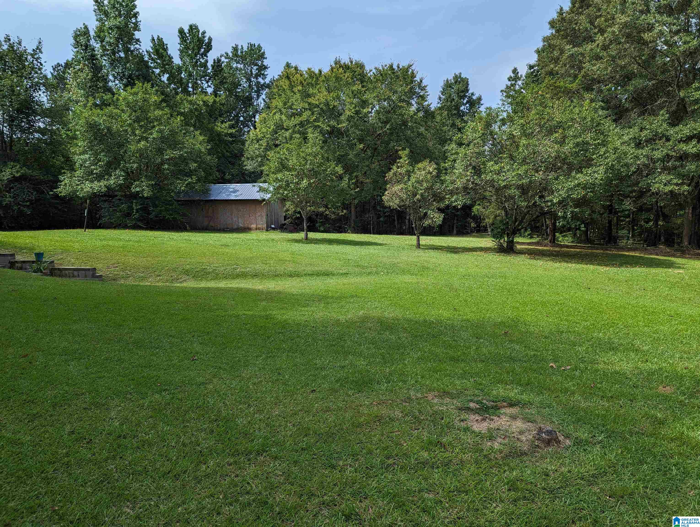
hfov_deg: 71.5
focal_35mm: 24
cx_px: 350
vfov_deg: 56.9
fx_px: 486
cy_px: 264
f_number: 1.85
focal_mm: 6.81
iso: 45
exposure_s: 1/1825
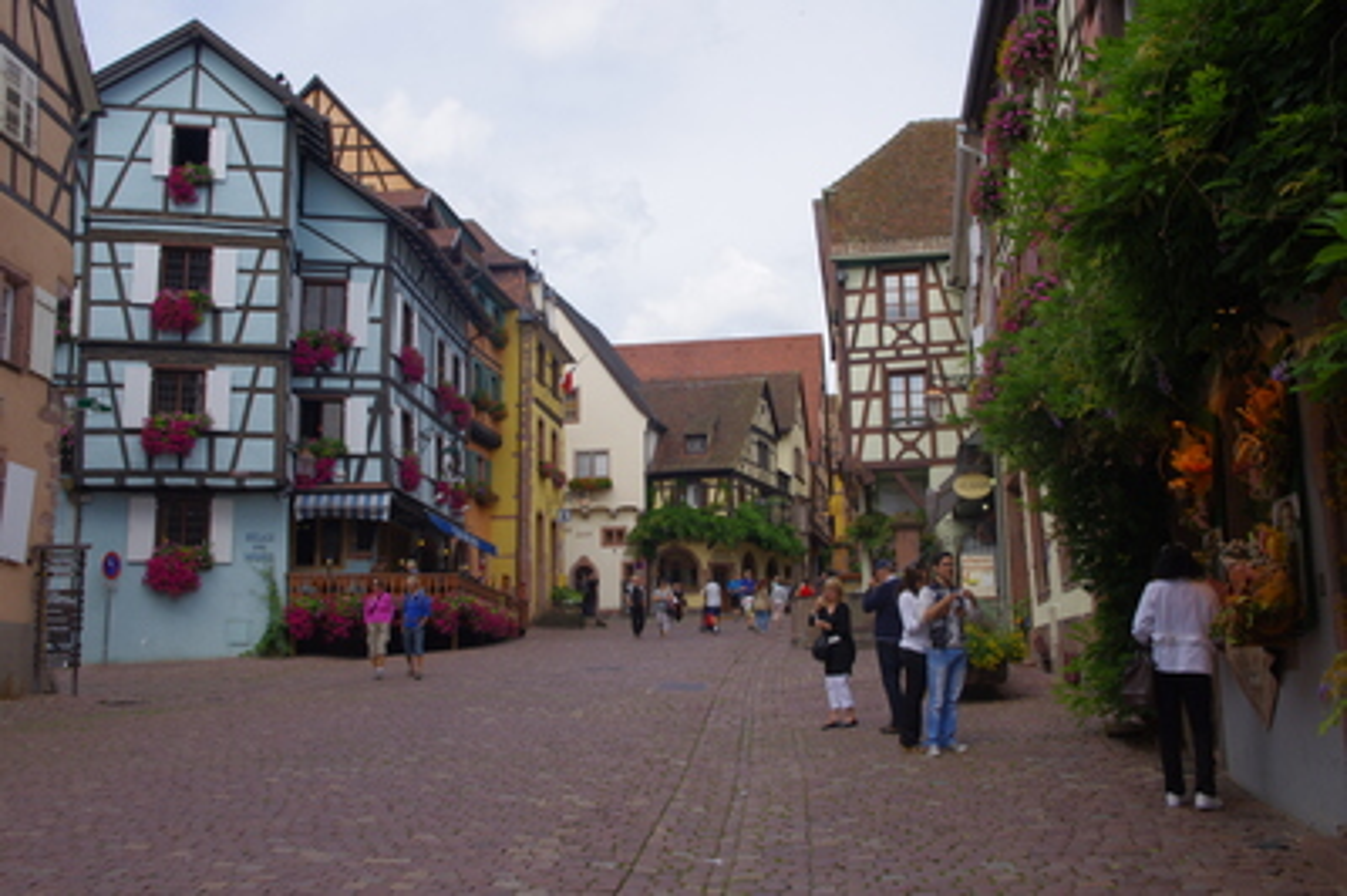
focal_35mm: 36
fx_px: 1346
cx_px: 674
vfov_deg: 36.8
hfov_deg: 53.2
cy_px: 448
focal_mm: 24.38
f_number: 11
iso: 200
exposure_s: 1/125
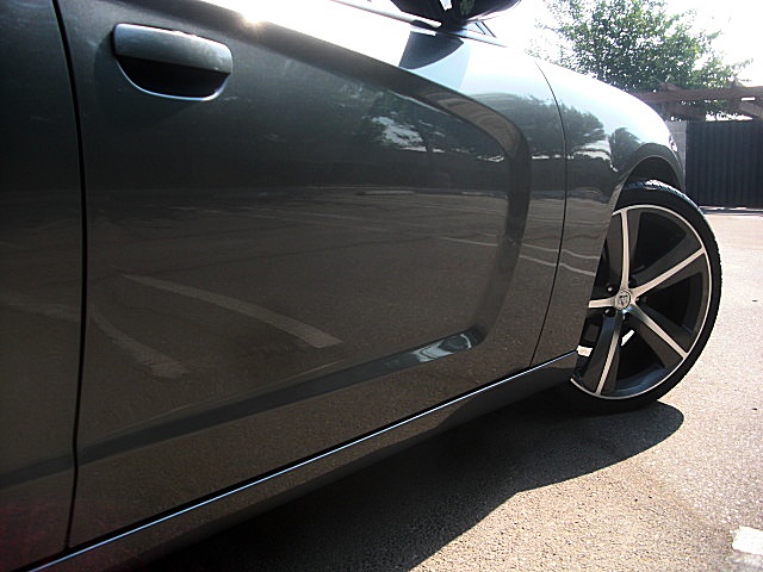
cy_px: 286
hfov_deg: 51.4
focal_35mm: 36
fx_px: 794
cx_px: 382
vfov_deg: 39.7
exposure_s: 1/320
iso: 50
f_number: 2.8
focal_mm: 6.3
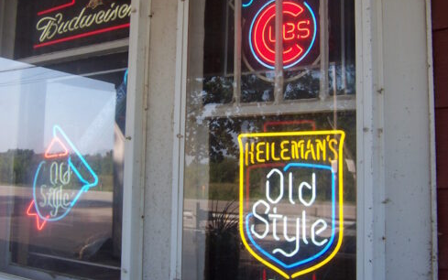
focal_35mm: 39
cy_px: 116
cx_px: 222
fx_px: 476
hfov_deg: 50.4
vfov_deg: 32.7
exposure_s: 1/180
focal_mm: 5.6
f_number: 3.4
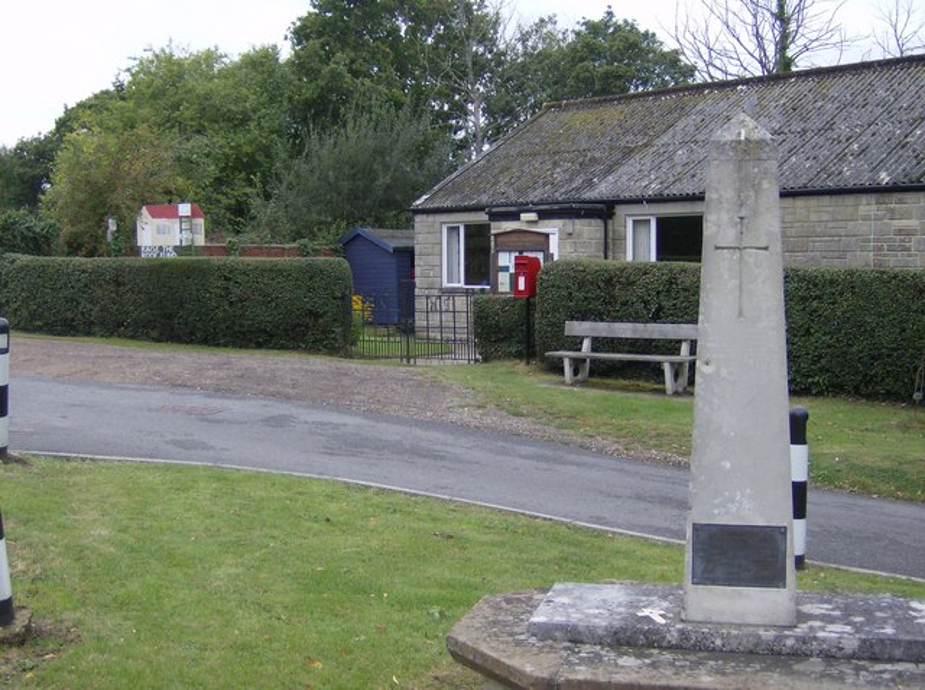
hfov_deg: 41.3
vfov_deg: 31.4
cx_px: 462
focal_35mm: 46
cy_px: 345
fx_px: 1226
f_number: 3.1
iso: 100
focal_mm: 7.7
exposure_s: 1/165
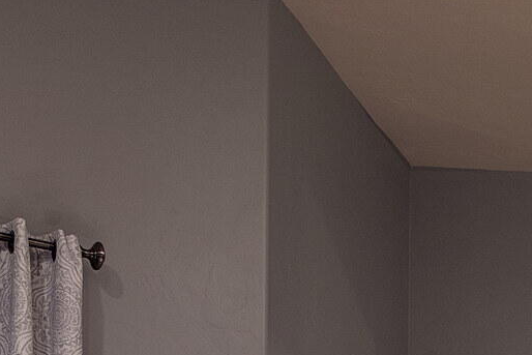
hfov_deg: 17.5
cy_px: 748
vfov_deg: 12.1
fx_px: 1449
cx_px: 913
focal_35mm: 98
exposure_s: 3.2
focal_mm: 18
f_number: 9
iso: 100
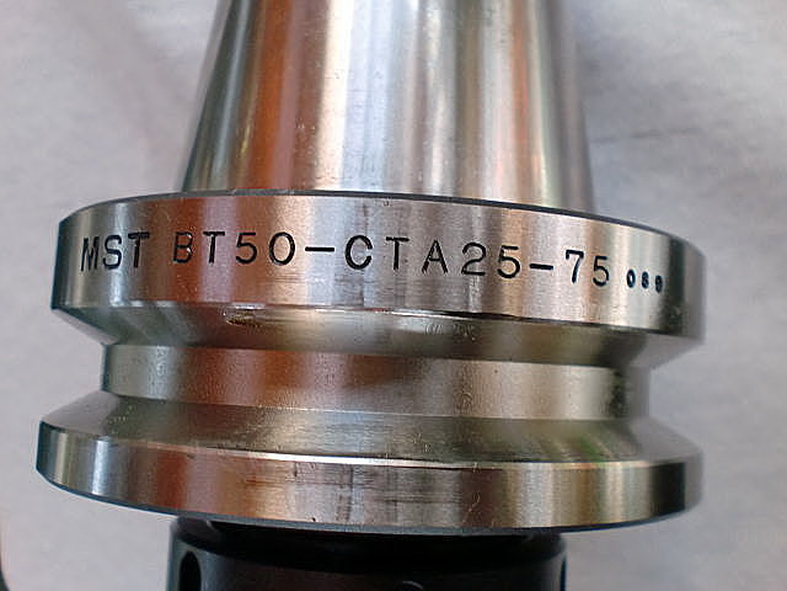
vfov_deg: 40.7
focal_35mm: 35
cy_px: 296
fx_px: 796
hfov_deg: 52.6
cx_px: 394
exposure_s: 1/60
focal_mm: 6.3
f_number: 3.1
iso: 160
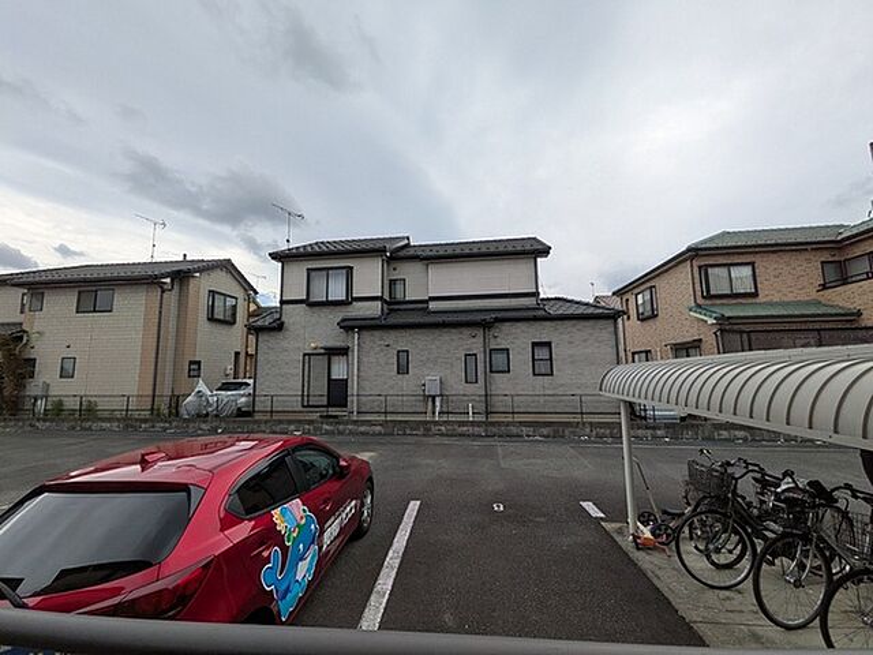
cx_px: 436
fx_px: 353
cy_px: 328
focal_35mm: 14
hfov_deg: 102.1
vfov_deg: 85.7
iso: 54
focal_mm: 1.85
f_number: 2.2
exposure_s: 1/1577
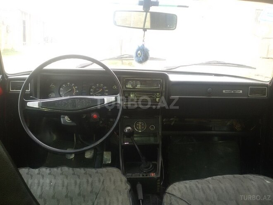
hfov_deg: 58.4
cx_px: 136
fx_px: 244
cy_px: 102
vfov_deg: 45.4
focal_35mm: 31
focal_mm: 2.93
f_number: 2.4
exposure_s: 1/25
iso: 100
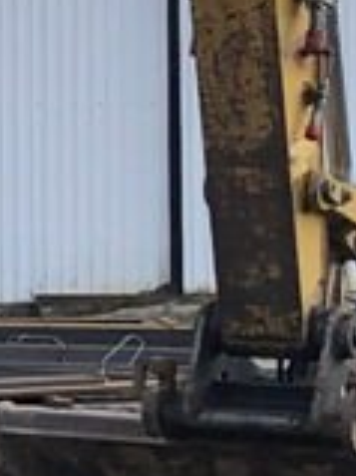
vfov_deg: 9.3
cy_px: 260
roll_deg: +0.3
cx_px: -815
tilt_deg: -1.6
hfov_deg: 6.2
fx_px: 2925
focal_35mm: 213
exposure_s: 1/1091
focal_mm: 3.99
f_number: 1.8
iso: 20
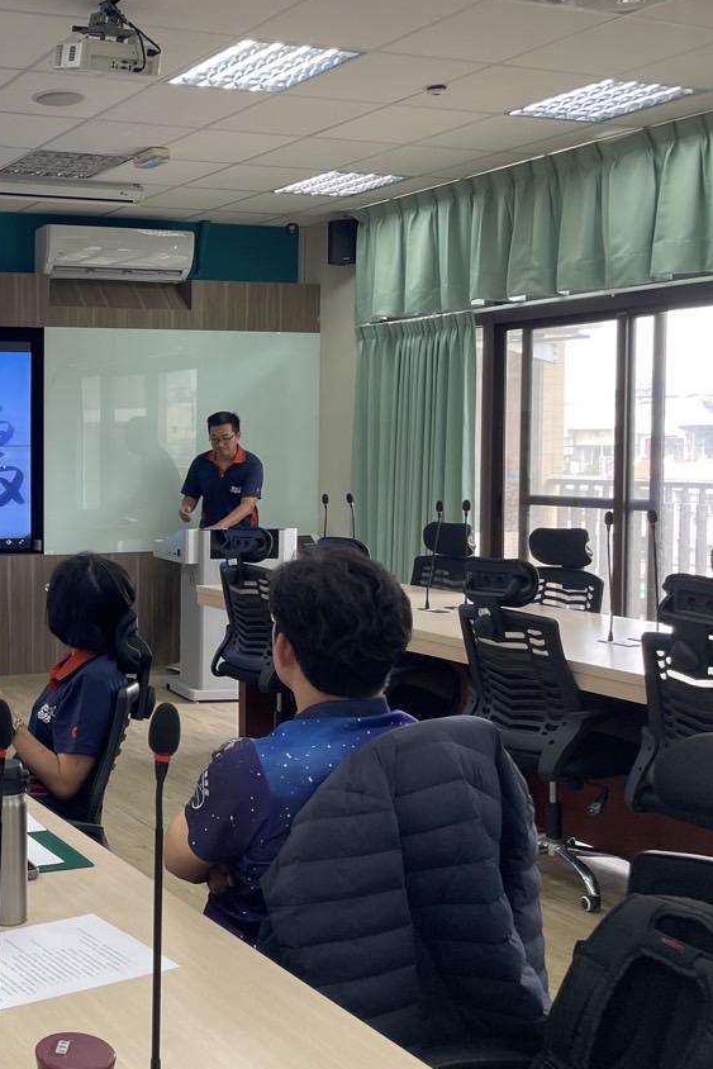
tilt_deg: -2.9
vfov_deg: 47.4
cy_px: 521
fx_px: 1217
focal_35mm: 41
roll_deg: +1.0
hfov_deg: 29.1
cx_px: -95
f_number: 1.6
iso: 100
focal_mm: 4.2
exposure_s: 1/120
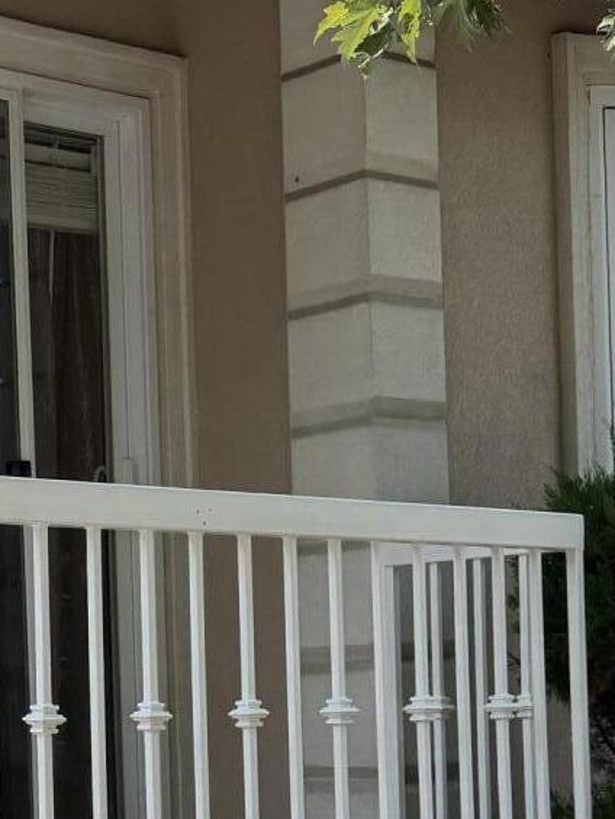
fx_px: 2013
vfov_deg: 22.6
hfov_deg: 16.8
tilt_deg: +2.7
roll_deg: +4.0
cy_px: 680
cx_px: -62
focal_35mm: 85
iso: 100
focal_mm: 6.76
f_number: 1.78
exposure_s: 1/2611
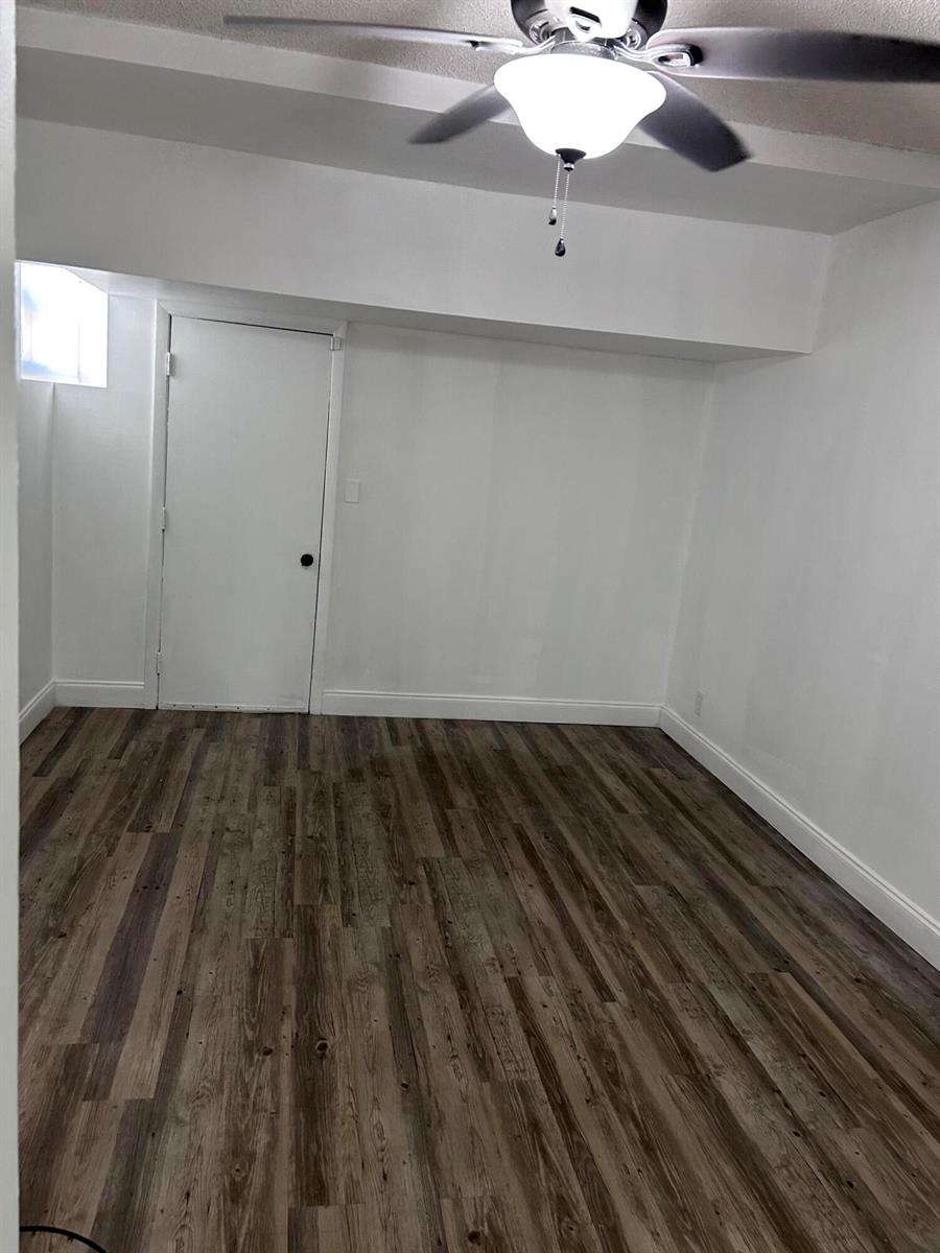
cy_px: 626
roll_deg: -6.6
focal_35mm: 26
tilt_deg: -10.6
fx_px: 941
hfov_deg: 53.1
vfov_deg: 67.3
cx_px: 470
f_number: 1.5
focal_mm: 5.7
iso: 250
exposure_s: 1/60
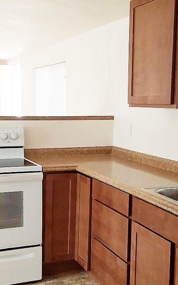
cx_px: 95
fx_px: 287
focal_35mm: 37
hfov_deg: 34.4
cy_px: 143
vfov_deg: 52.7
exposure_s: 1/120
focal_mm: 4.2
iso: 100
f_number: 1.7
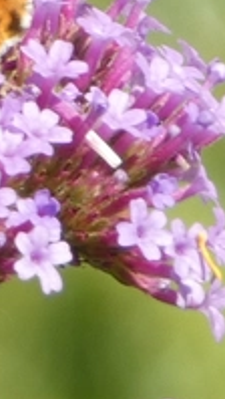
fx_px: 17405
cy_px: -81
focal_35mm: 1648
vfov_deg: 1.3
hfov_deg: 0.7
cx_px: -159
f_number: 5.6
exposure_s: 1/100
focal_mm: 84
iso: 80
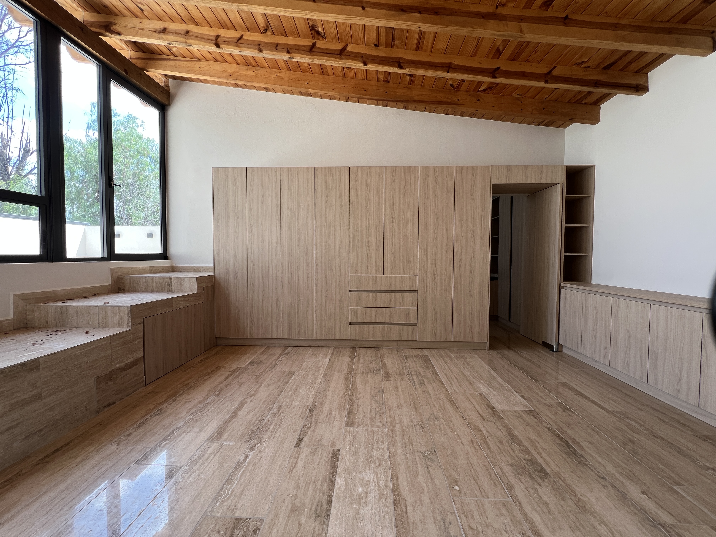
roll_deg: -0.6
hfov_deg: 106.2
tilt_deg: -2.2
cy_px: 268
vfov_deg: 89.9
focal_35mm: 13
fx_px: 269
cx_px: 358
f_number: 1.8
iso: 32
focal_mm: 1.57
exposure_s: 1/99
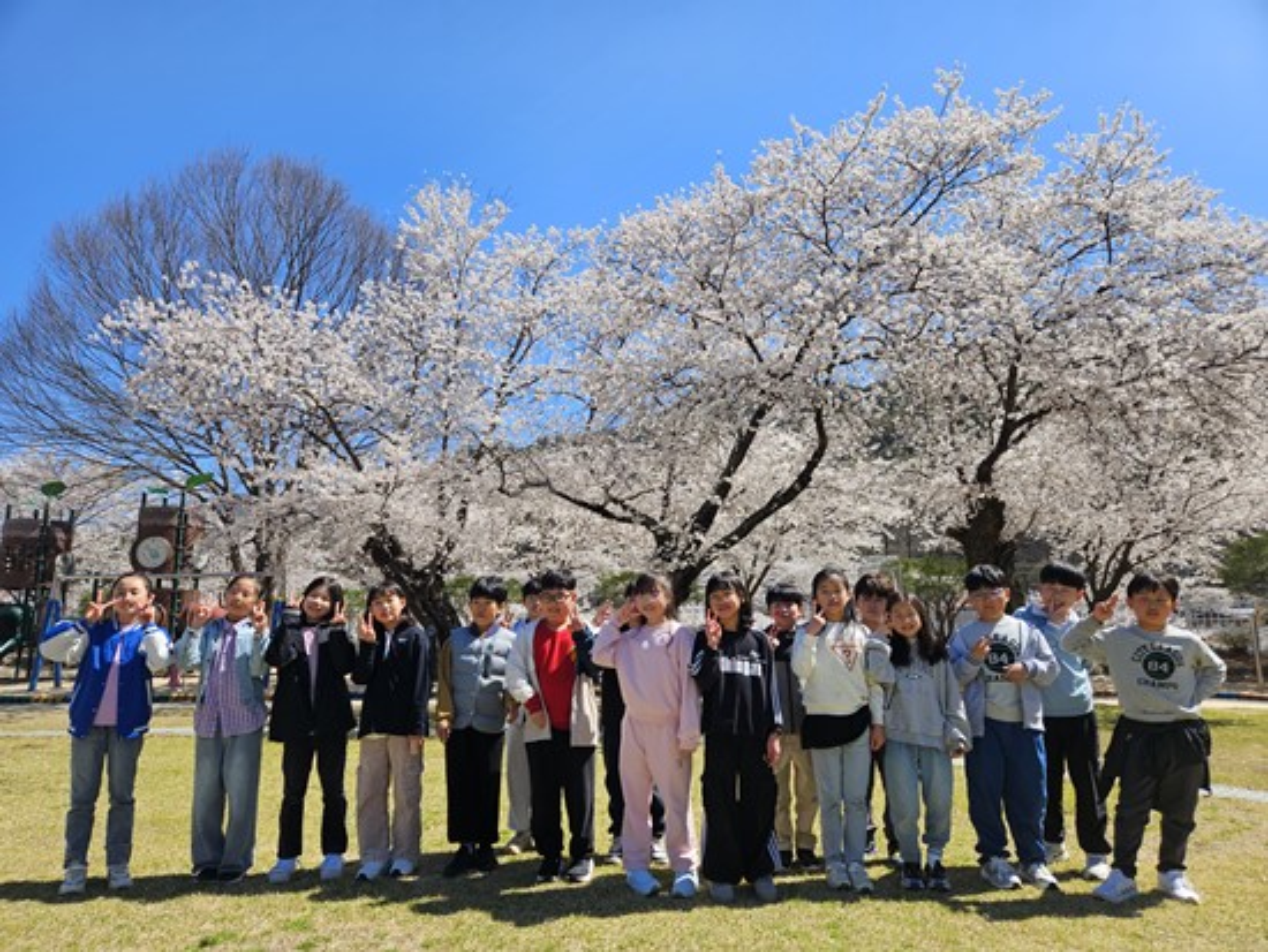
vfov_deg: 58.9
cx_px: 634
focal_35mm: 23
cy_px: 476
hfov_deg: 73.9
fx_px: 843
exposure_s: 1/1550
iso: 32
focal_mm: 5.4
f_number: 1.8
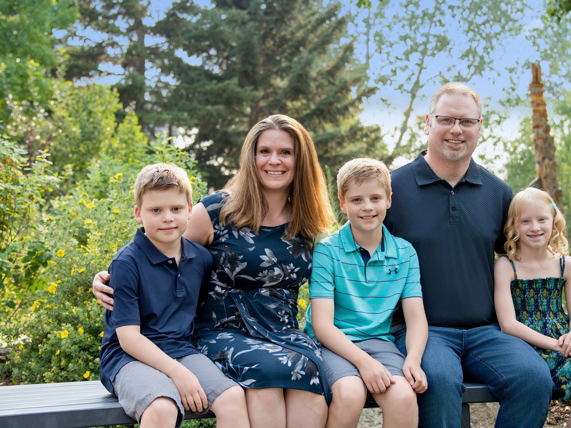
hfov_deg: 29.3
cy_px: 261
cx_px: 339
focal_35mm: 66
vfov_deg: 22.2
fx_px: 1089
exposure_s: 1/250
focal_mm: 34
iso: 100
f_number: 2.8
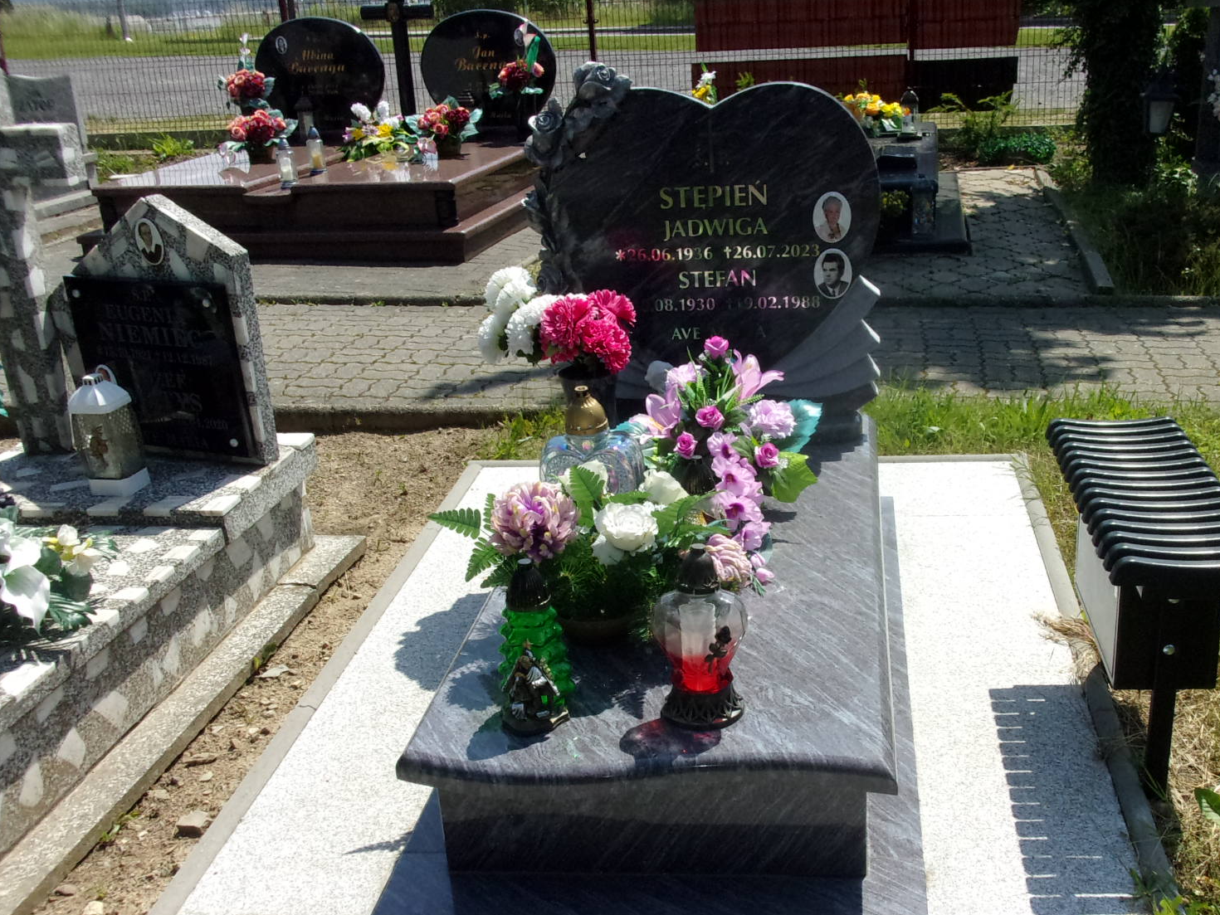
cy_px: 569
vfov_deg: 36.6
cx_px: 727
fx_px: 1375
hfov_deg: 47.6
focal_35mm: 39
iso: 200
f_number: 10.8
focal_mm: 5.1
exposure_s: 1/220
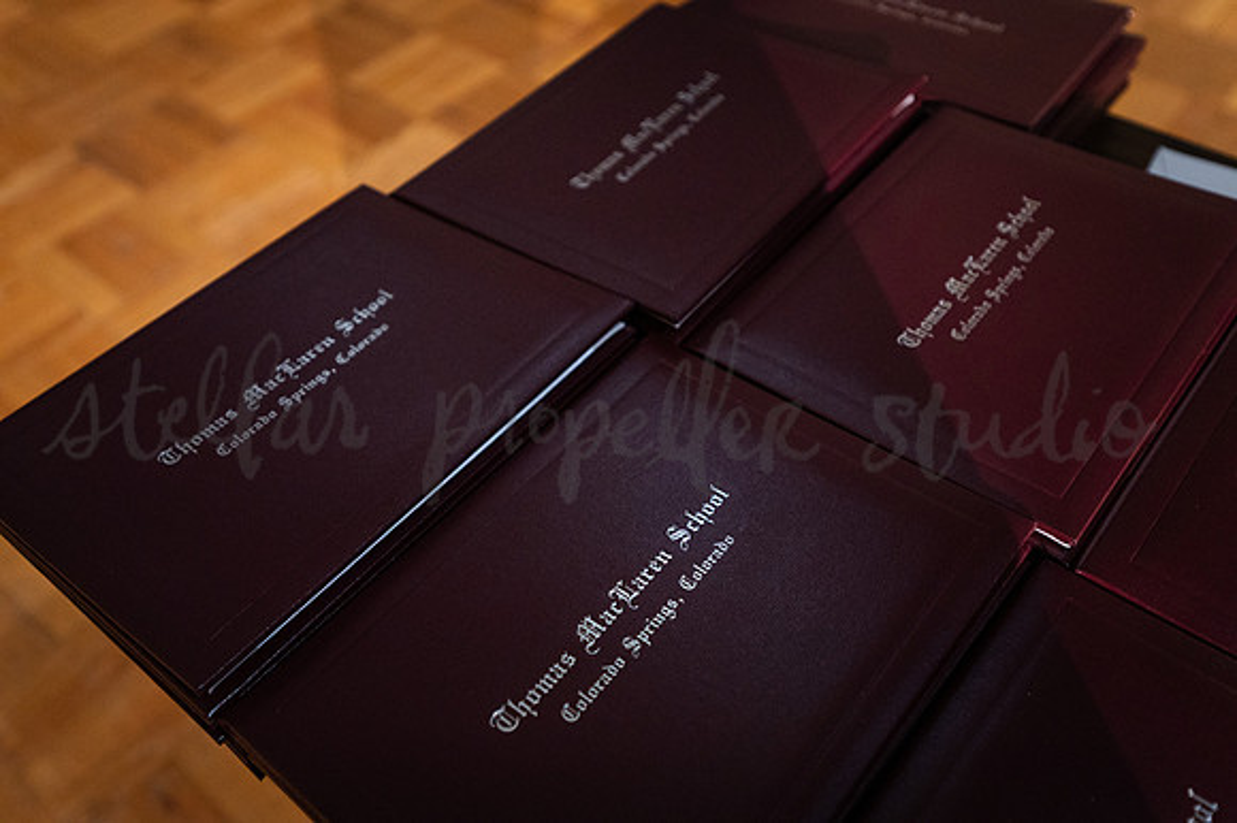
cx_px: 618
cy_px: 412
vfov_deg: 43.6
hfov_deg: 62.0
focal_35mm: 30
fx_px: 1030
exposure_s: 1/100
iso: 4000
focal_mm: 30
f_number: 4
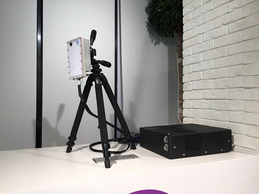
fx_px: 217
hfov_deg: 61.7
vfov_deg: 48.2
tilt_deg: +0.4
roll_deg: +0.0
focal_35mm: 29
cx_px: 130
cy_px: 97
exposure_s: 1/33
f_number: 2.2
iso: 40
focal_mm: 4.15
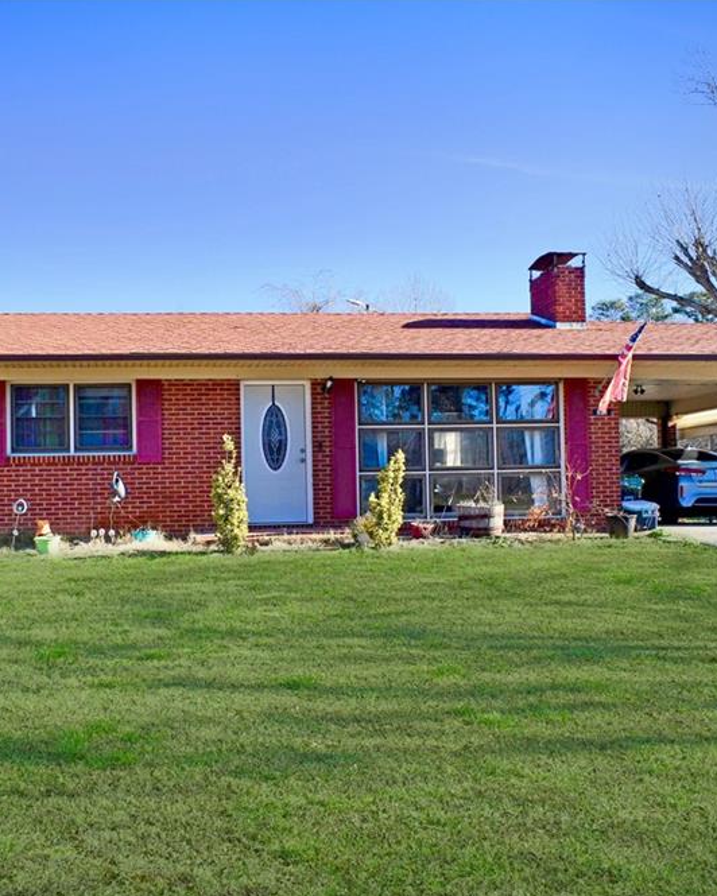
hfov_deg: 38.1
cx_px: 291
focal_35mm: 39
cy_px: 457
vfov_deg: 46.8
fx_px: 1034
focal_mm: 18
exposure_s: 1/250
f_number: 8
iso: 110
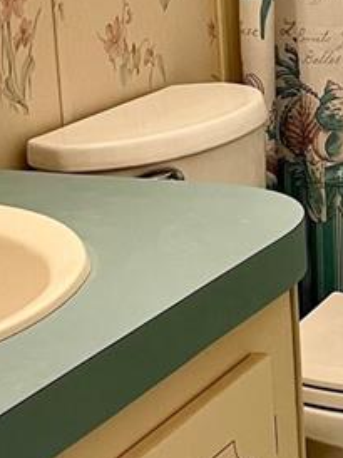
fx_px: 1508
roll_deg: +3.1
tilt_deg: -10.2
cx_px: 361
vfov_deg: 17.1
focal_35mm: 114
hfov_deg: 12.8
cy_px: 82
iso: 125
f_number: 1.6
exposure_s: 1/60
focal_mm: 5.1
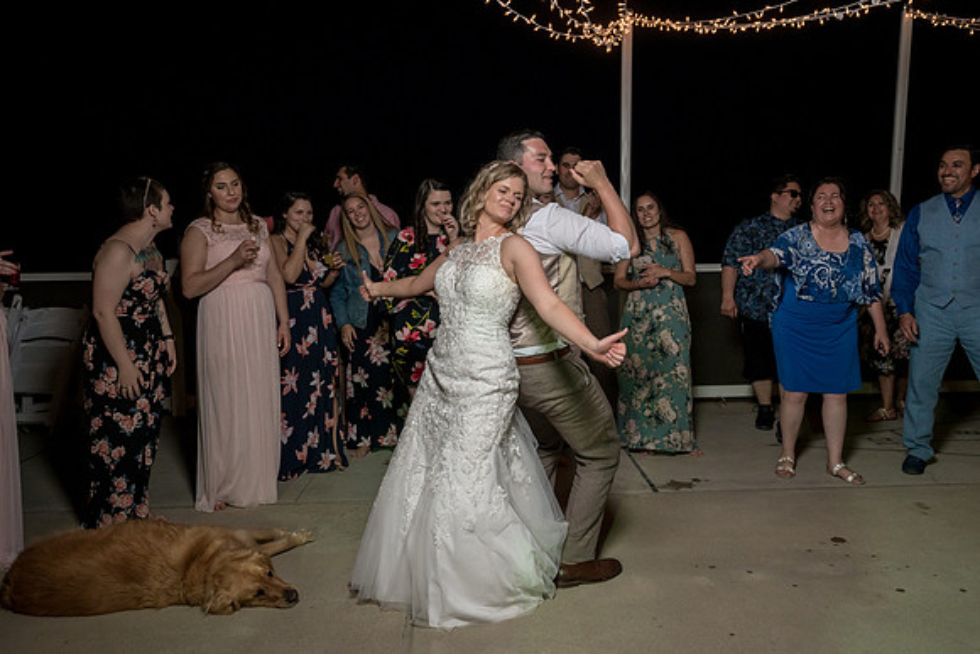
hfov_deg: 60.2
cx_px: 510
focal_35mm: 31
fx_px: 845
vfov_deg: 42.3
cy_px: 306
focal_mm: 26
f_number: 5.6
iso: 2000
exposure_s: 1/100
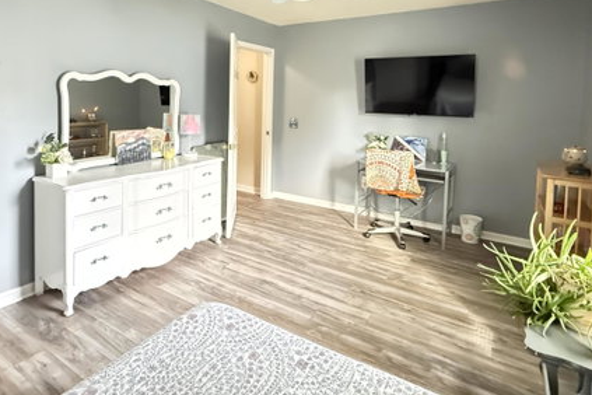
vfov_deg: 55.3
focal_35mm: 22
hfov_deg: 78.3
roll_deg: -1.8
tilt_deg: -2.0
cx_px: 264
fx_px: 362
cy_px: 115
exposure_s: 1/38
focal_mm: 2.22
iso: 1600
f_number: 2.2
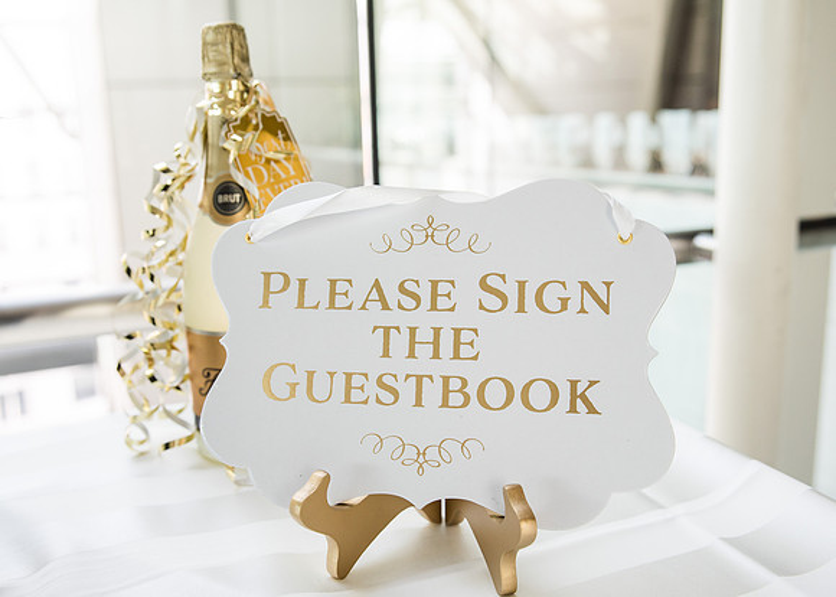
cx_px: 406
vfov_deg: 37.4
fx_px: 880
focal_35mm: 37
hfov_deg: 50.8
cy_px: 295
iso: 220
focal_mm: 35
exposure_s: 1/100
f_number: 4
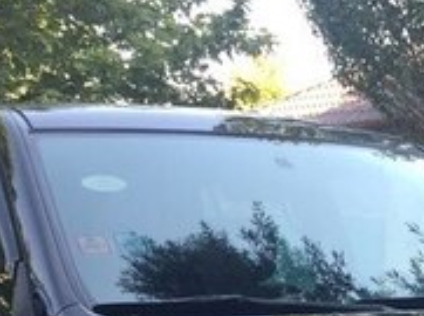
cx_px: 330
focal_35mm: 106
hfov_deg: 18.4
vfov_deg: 12.9
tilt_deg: -12.5
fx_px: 1296
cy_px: 518
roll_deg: -1.5
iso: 32
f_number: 2.2
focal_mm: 4.15
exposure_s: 1/153
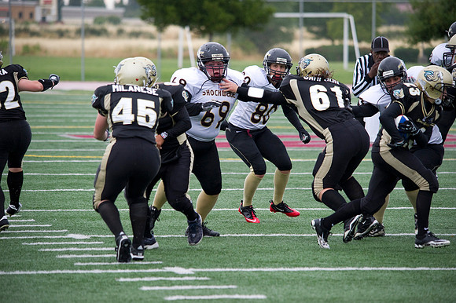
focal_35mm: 300
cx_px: 228
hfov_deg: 6.9
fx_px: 3798
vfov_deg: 4.6
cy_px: 152
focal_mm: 300
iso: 2500
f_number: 6
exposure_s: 1/1000
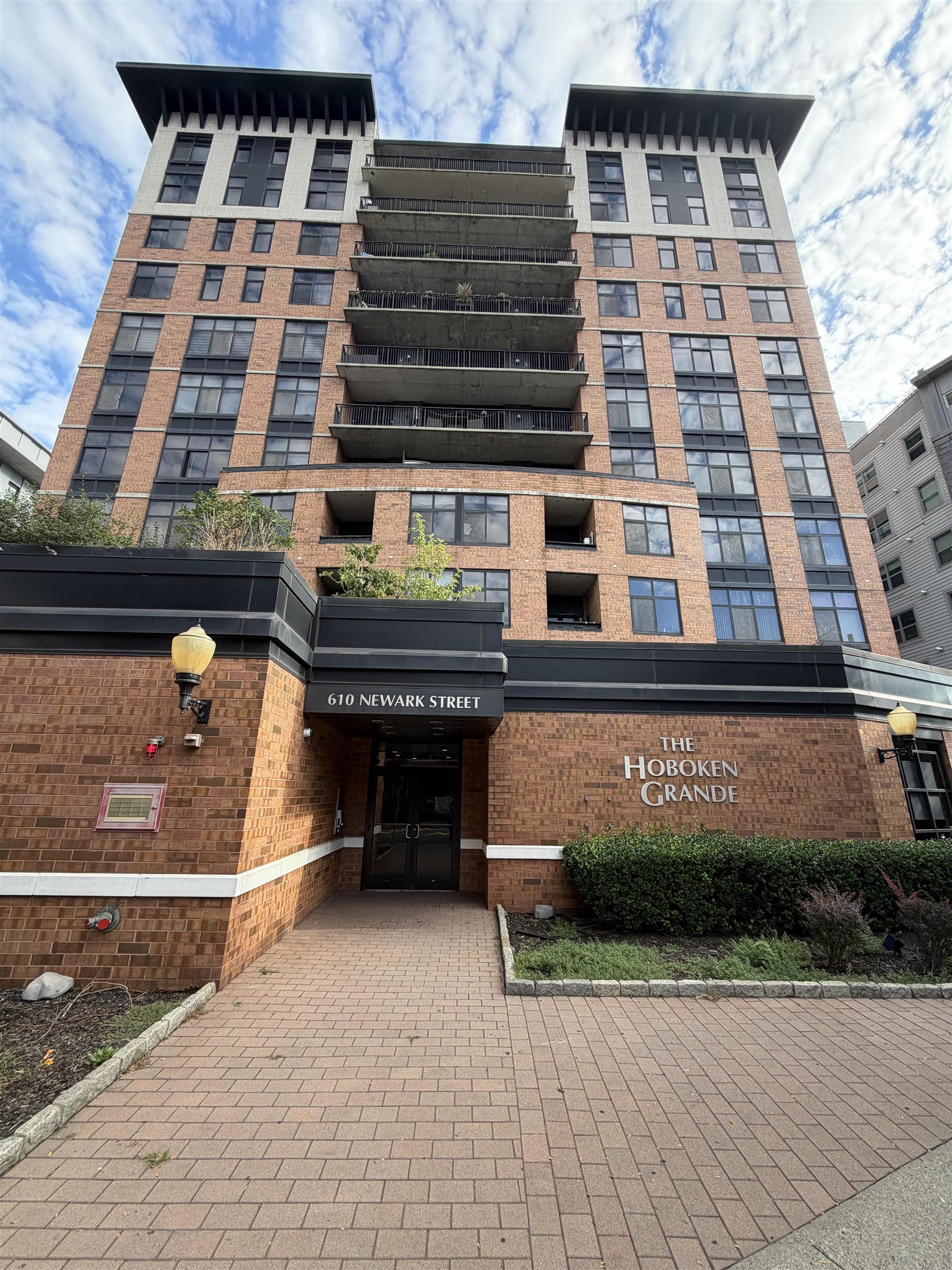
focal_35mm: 14
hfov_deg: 85.7
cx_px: 476
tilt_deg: +17.2
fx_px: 513
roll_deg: +0.0
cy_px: 635
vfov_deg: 102.1
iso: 40
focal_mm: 2.22
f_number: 2.2
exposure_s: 1/229
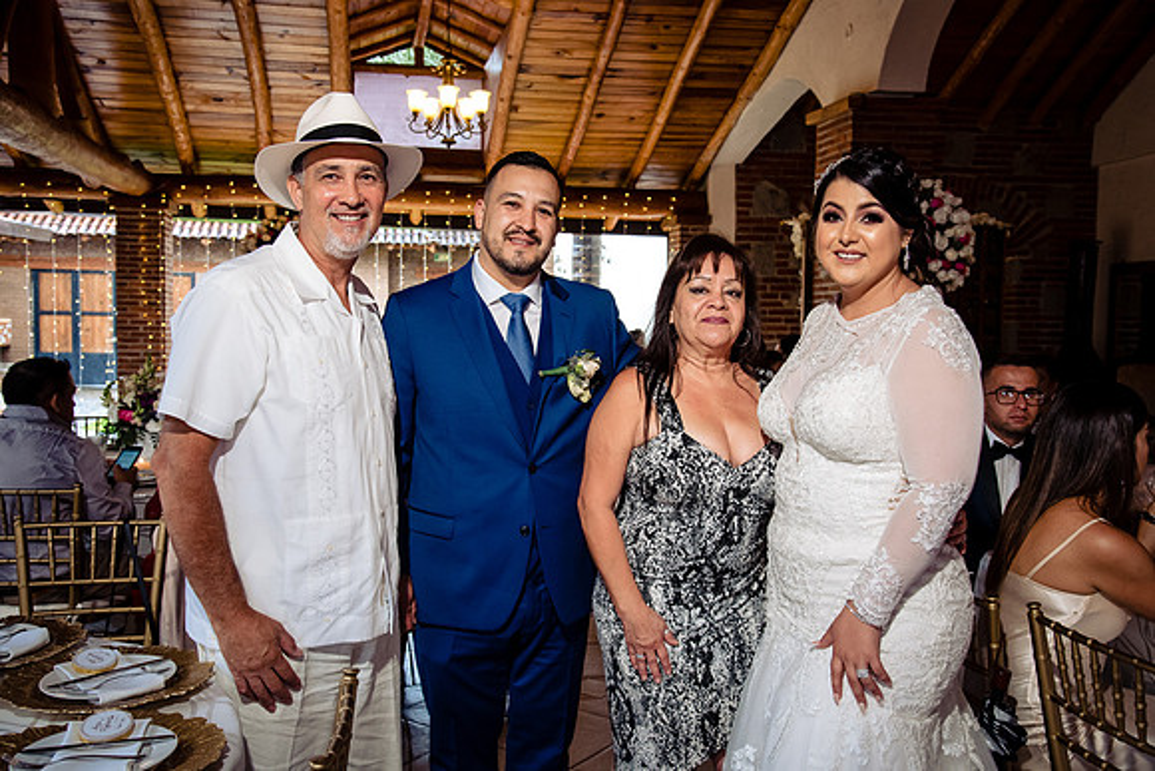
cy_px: 386
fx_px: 1123
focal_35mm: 35
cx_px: 578
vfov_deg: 37.9
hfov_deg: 54.4
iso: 2000
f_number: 7.1
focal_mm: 35
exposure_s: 1/160
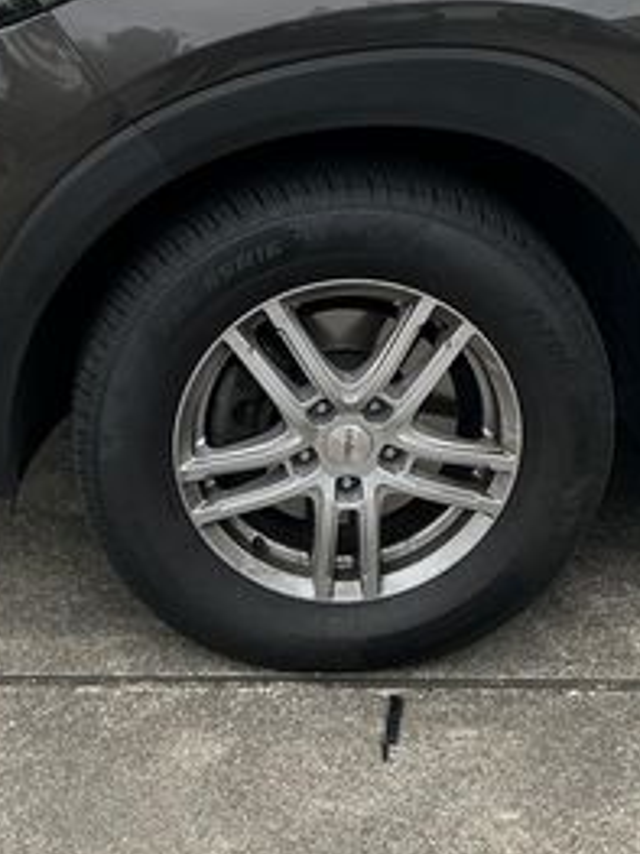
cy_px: -6
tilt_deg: -12.5
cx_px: 266
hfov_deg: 22.9
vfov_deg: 28.4
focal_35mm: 64
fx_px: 1579
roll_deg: -2.0
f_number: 1.8
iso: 25
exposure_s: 1/1577
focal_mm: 3
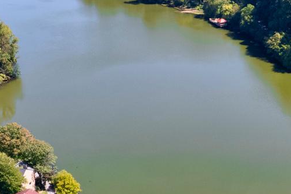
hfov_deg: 22.5
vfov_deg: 15.0
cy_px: 173
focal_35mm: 90
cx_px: 203
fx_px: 727
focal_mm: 8.38
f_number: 2.8
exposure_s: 1/1500
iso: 150
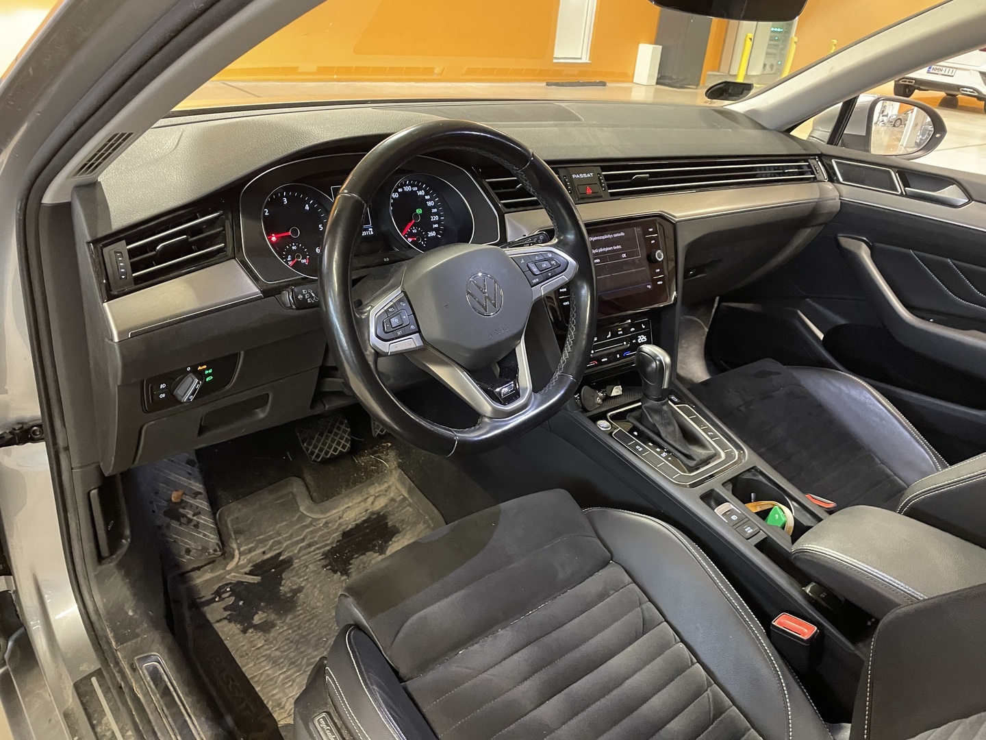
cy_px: 370
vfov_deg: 53.1
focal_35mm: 26
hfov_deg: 67.3
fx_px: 741
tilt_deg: -26.9
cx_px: 493
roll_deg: -6.3
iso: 640
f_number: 1.6
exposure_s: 1/32
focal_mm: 4.2
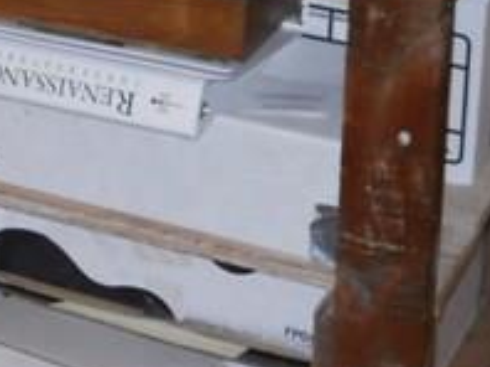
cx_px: 163
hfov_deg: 13.6
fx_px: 2050
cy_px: -310
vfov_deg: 9.7
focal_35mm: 145
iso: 160
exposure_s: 1/25
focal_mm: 5
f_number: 2.7
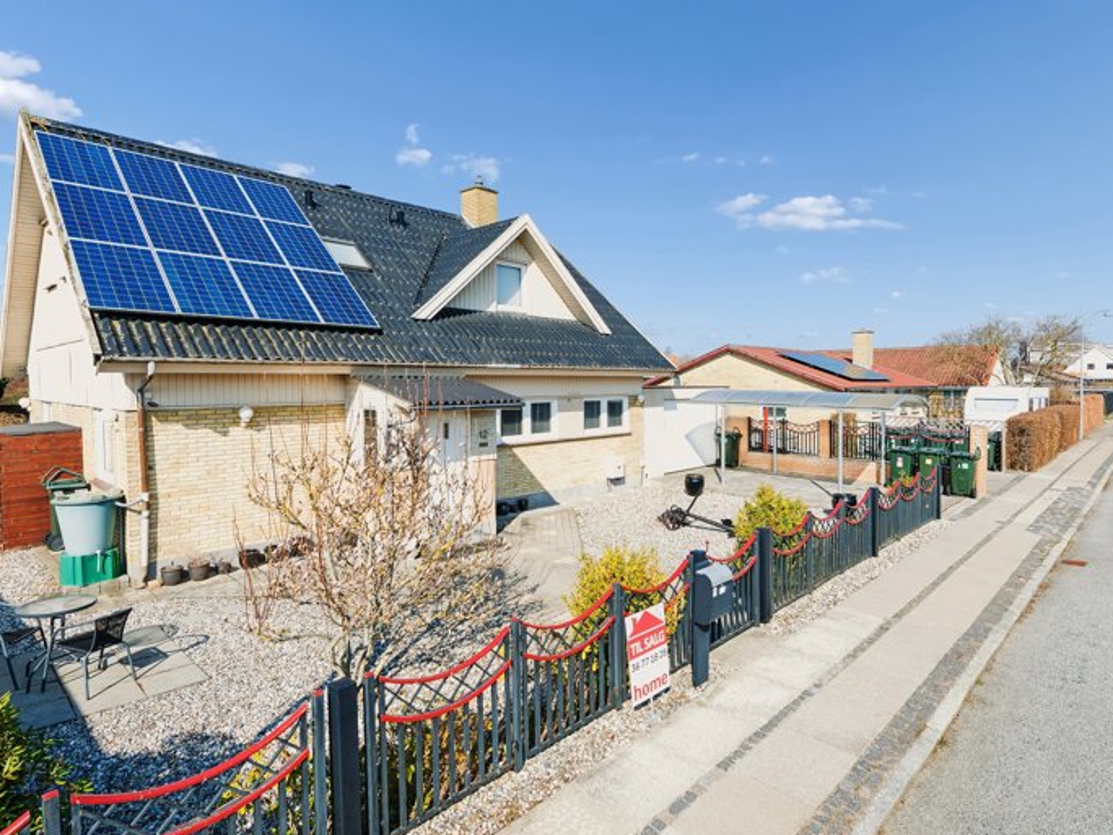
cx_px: 573
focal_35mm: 18
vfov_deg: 71.6
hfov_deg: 87.7
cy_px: 418
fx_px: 579
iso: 200
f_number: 10
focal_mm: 16
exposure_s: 1/160
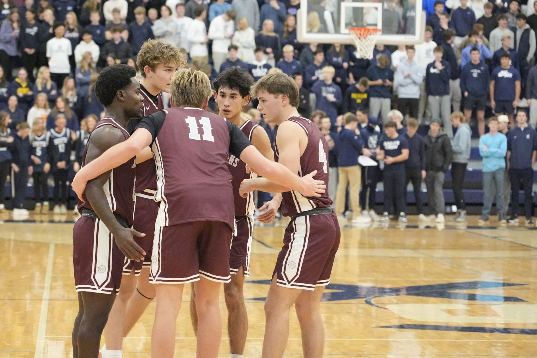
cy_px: 161
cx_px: 212
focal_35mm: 131
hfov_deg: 15.6
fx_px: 1954
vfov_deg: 10.5
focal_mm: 105
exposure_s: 1/640
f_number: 4.5
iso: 12800
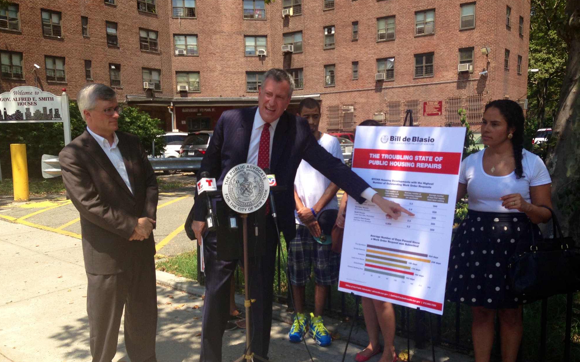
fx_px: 569
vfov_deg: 35.2
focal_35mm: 36
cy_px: 215
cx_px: 296
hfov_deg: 54.0
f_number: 2.4
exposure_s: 1/847
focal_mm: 4.13
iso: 50
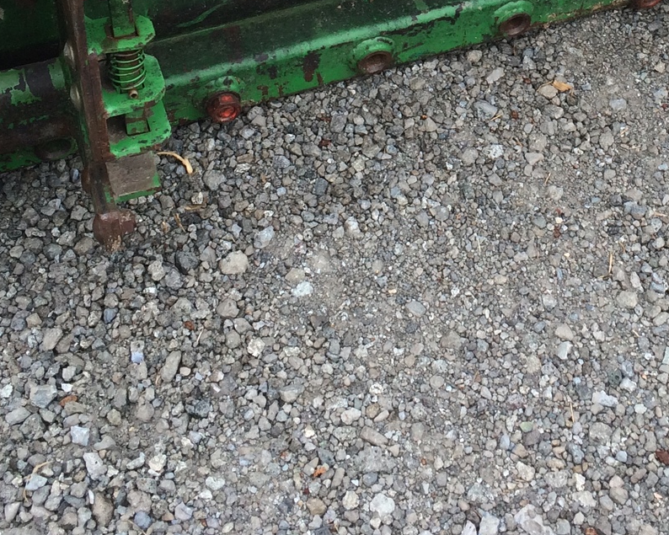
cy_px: -94
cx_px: 496
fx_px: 1445
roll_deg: -3.4
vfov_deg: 19.8
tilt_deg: -38.9
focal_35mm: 73
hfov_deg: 25.8
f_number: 2.2
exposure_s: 1/376
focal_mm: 4.15
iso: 32
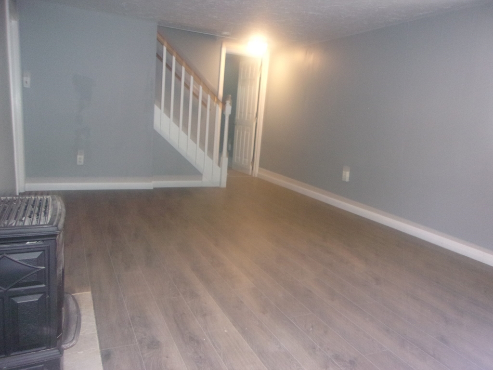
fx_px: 385
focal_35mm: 27
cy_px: 185
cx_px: 246
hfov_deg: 65.3
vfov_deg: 51.4
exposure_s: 1/34
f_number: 3
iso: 320
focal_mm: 4.9
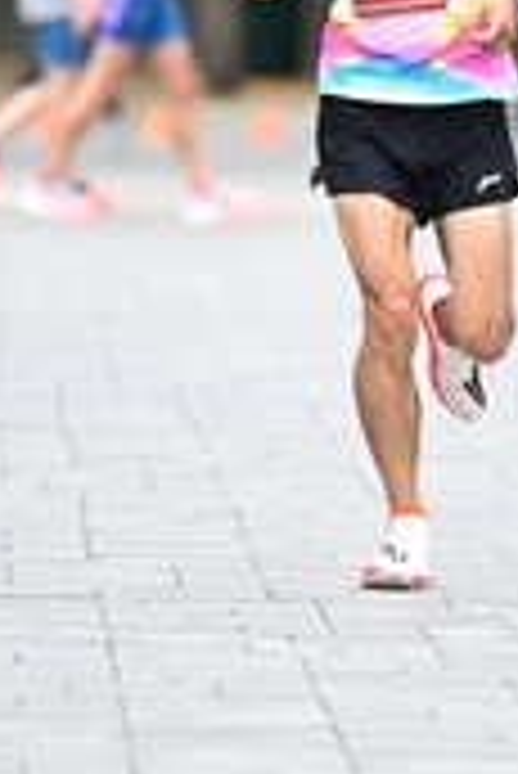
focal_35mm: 641
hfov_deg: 2.1
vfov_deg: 3.2
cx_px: 408
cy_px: 324
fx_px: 13806
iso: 1250
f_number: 2.8
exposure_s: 1/1600
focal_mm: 200
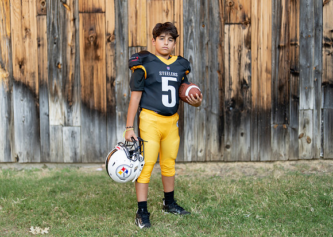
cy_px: 114
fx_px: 540
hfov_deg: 34.2
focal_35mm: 57
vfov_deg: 24.8
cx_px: 159
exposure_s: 1/2000
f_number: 1.2
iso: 100
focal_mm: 50
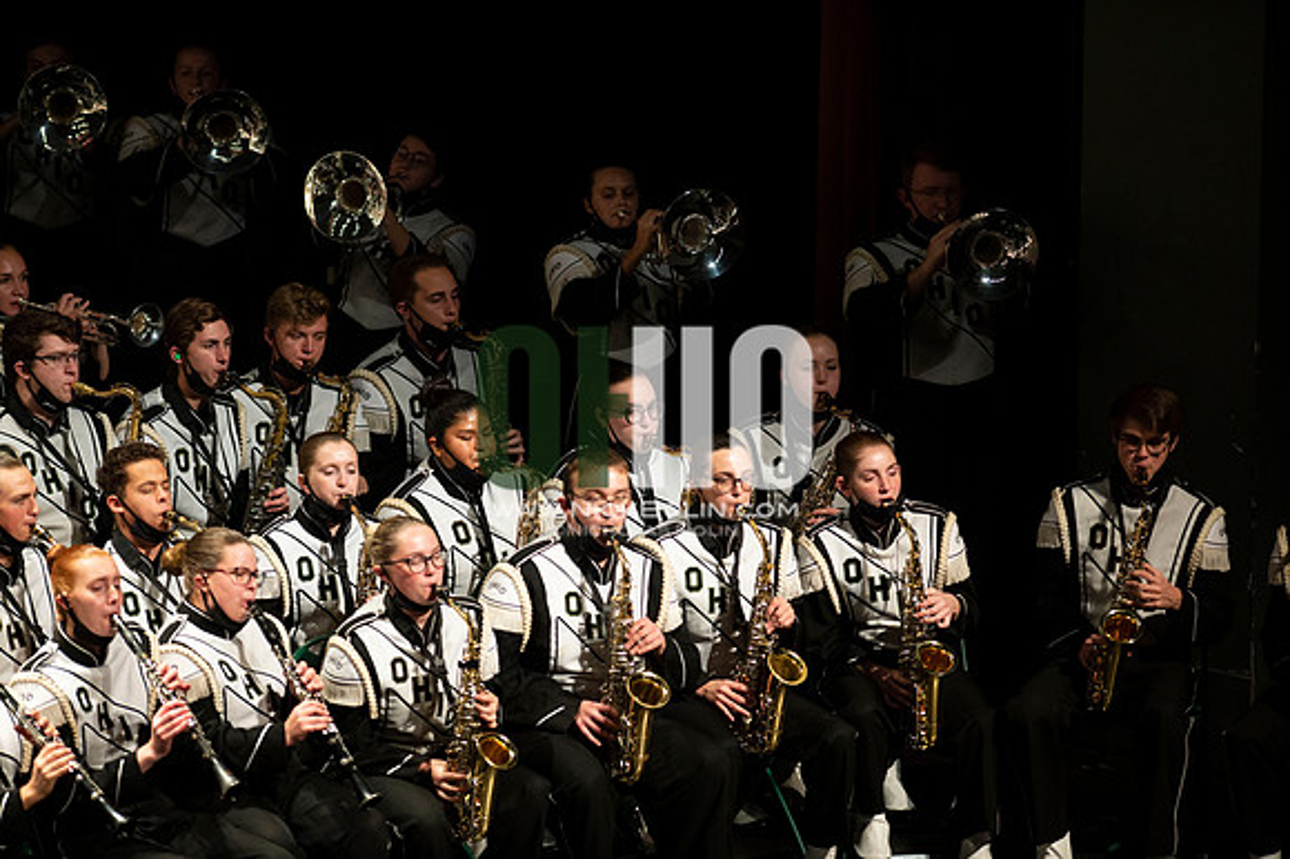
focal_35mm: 300
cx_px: 645
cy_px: 430
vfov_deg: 4.6
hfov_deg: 6.9
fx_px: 10743
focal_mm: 300
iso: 3200
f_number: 2.8
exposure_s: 1/500
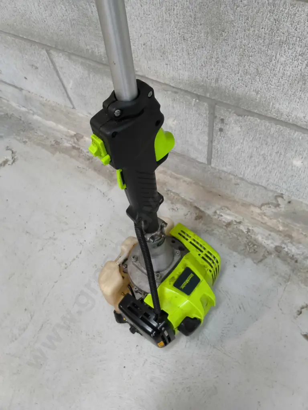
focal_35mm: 27
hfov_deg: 51.4
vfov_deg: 65.3
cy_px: 205
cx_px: 154
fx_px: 320
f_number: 2
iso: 320
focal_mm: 2.87
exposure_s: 1/100
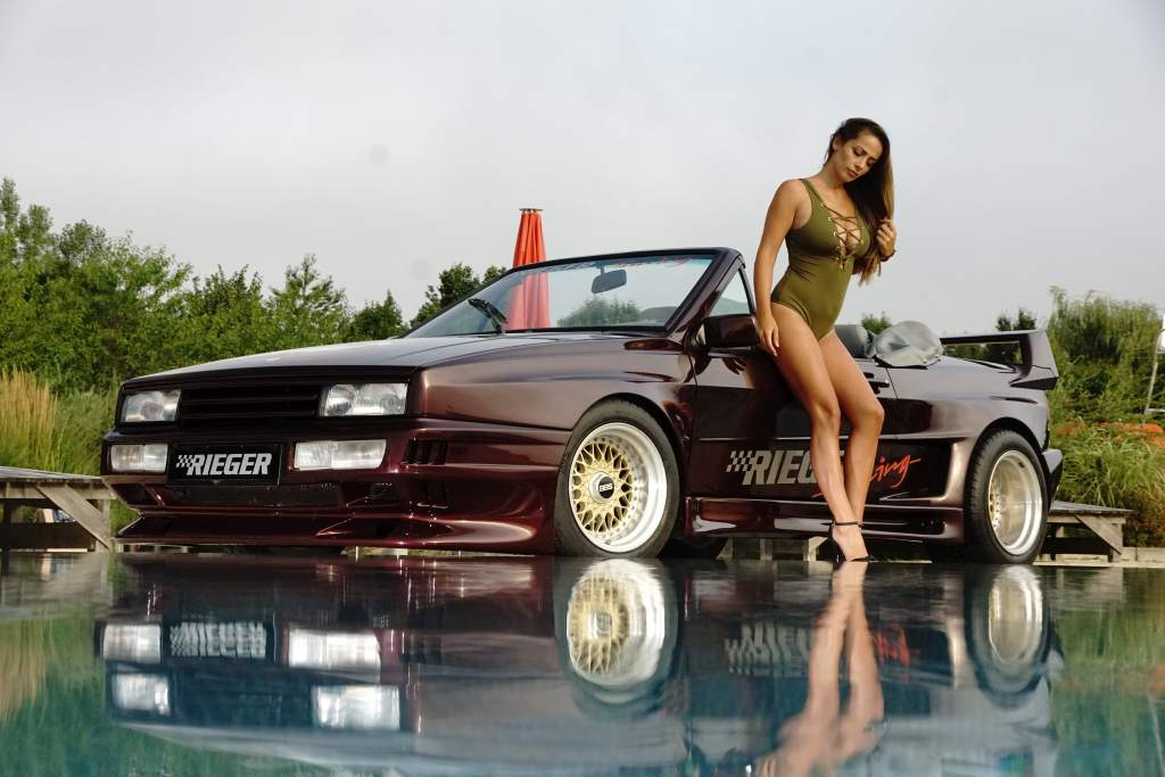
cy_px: 388
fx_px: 2185
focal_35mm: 68
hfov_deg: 29.9
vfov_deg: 20.2
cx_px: 582
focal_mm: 45
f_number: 9
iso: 1250
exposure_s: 1/640
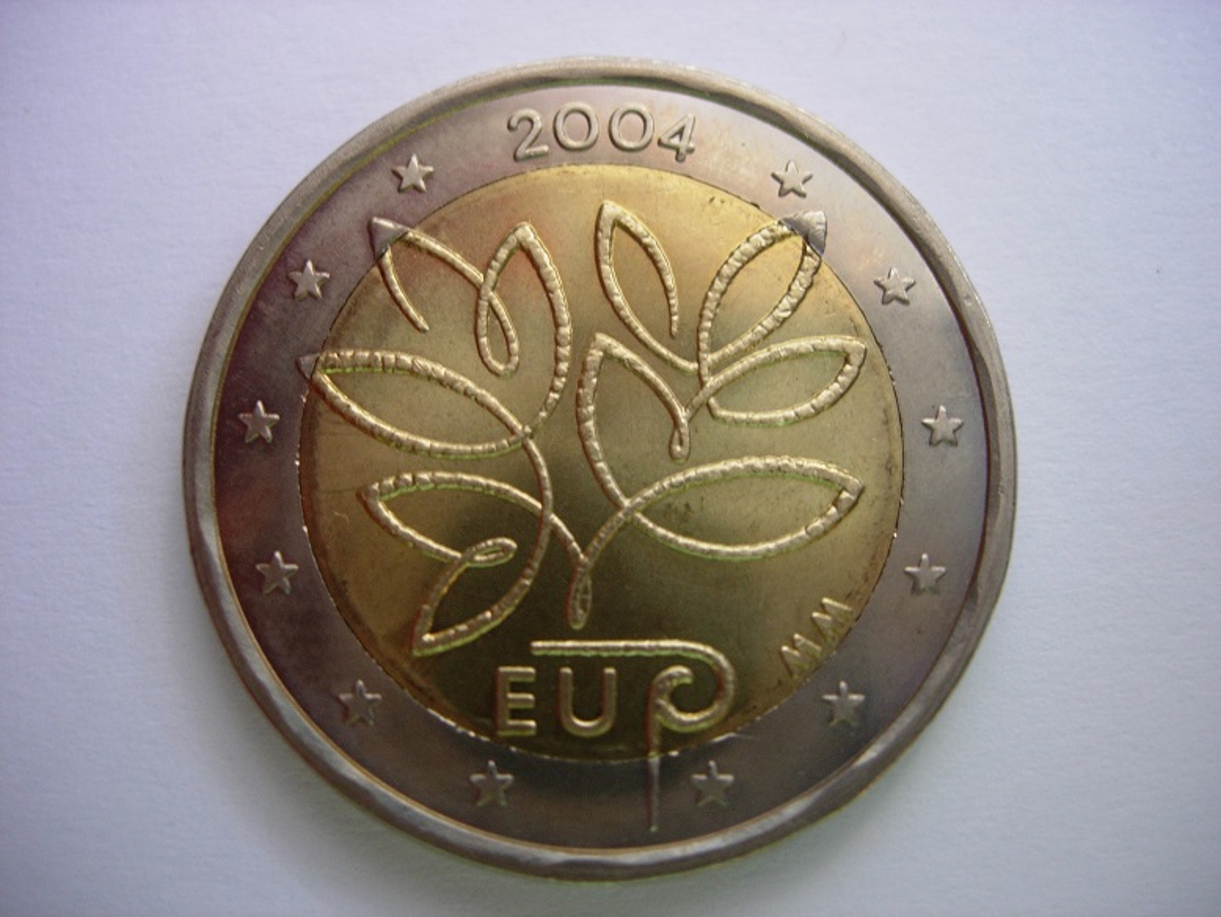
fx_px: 1341
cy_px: 458
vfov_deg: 37.7
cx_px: 610
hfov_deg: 49.0
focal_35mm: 38
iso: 94
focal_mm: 7.8
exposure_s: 1/32
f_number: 2.8
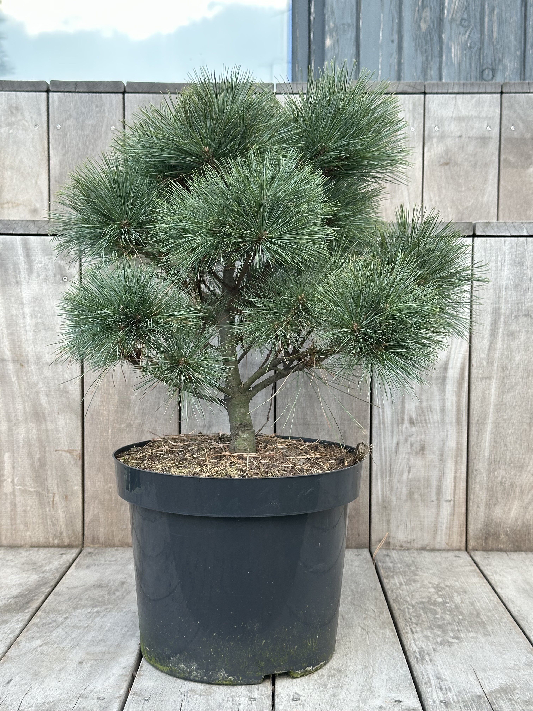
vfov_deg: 39.7
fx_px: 985
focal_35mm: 48
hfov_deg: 30.3
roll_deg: -0.3
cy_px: 356
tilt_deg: -3.1
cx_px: 266
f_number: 1.78
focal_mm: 6.86
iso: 64
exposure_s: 1/382
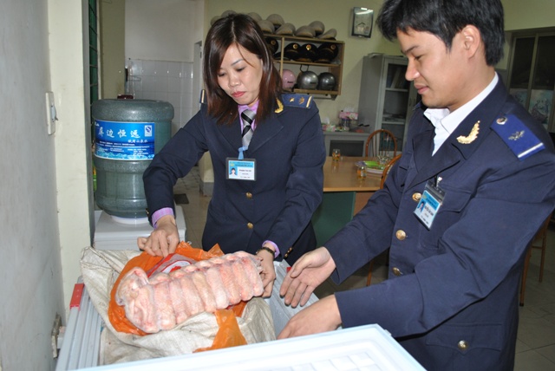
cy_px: 186
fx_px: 417
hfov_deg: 67.3
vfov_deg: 48.0
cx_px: 278
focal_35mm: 27
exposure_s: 1/60
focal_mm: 18
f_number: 3.5
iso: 200
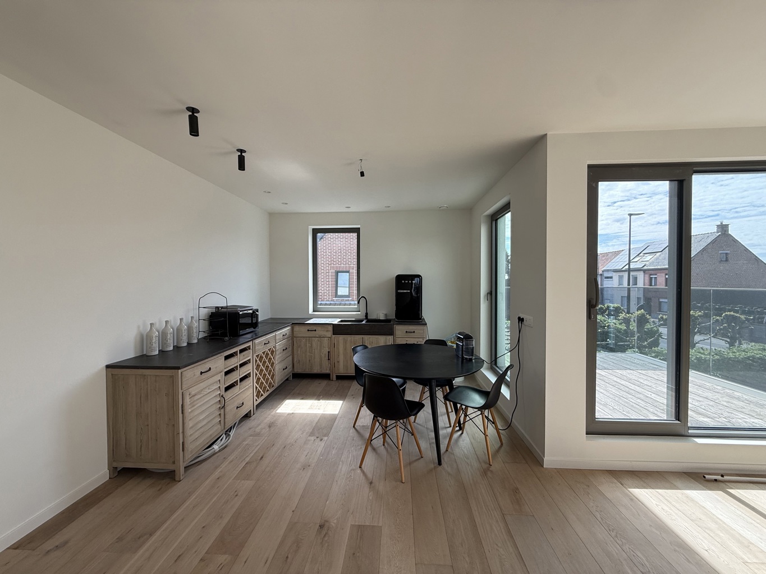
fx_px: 310
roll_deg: +0.2
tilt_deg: -1.7
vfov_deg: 85.7
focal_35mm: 14
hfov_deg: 102.1
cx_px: 383
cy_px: 287
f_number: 2.2
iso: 64
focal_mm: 2.22
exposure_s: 1/386
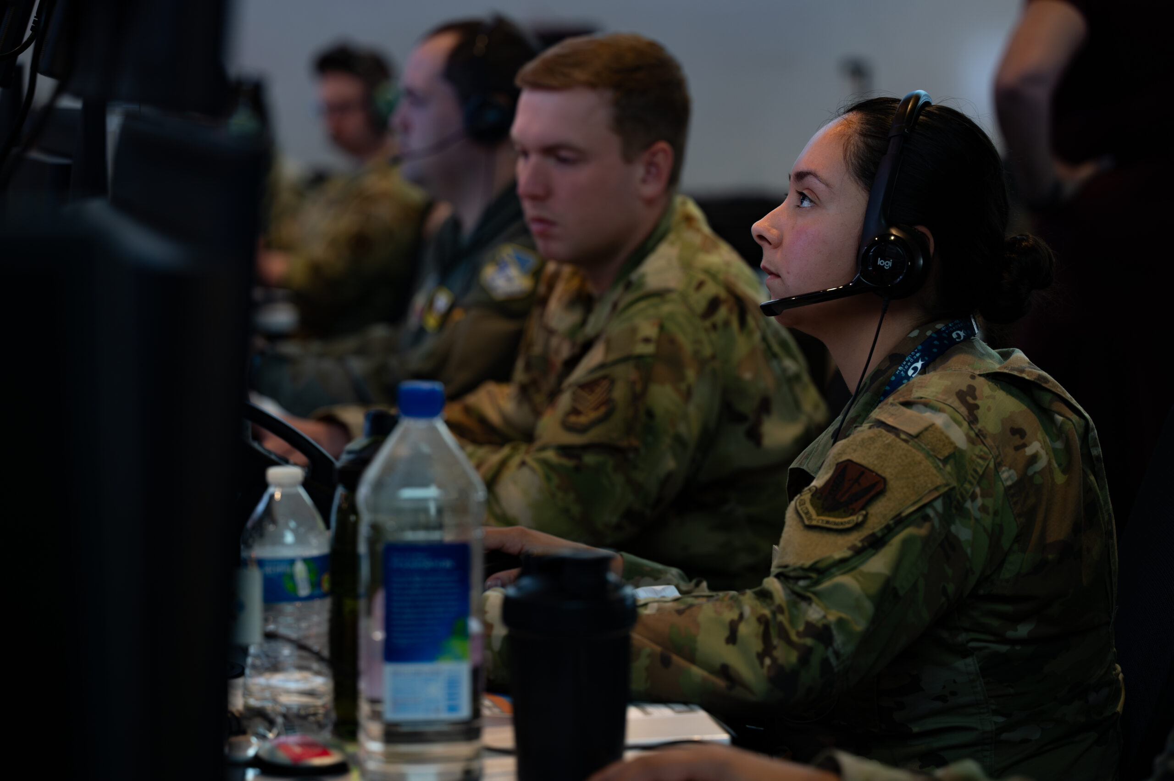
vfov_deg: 14.2
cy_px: 390
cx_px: 587
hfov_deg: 21.3
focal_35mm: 96
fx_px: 3128
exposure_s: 1/30
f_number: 3.2
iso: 250
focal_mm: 96
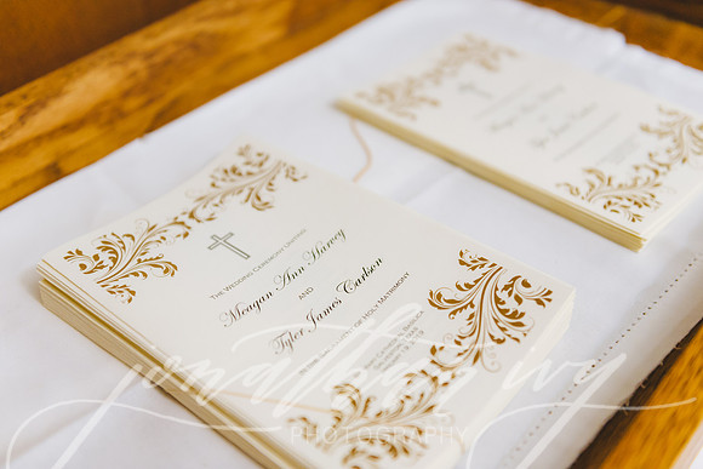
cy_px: 234
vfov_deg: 30.5
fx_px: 859
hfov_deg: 44.5
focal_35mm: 44
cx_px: 352
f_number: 2.8
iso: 3200
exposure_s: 1/60
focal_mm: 44
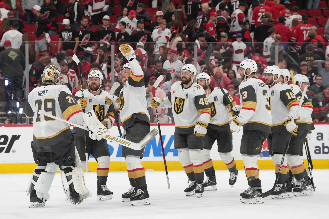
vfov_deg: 13.7
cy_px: 110
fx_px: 914
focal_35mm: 100
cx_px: 164
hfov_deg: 20.4
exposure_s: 1/2000
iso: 4000
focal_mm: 100
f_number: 4
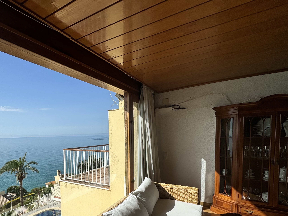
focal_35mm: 22
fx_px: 183
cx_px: 95
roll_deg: +2.8
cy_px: 148
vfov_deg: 59.3
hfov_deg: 73.9
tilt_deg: -2.5
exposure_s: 1/1236
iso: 40
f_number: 2.2
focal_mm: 2.22
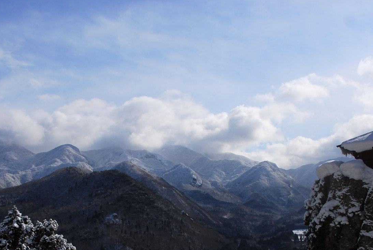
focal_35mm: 56
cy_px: 225
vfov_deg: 23.6
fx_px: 581
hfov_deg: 35.5
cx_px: 153
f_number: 9
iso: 100
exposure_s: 1/1000
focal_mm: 20
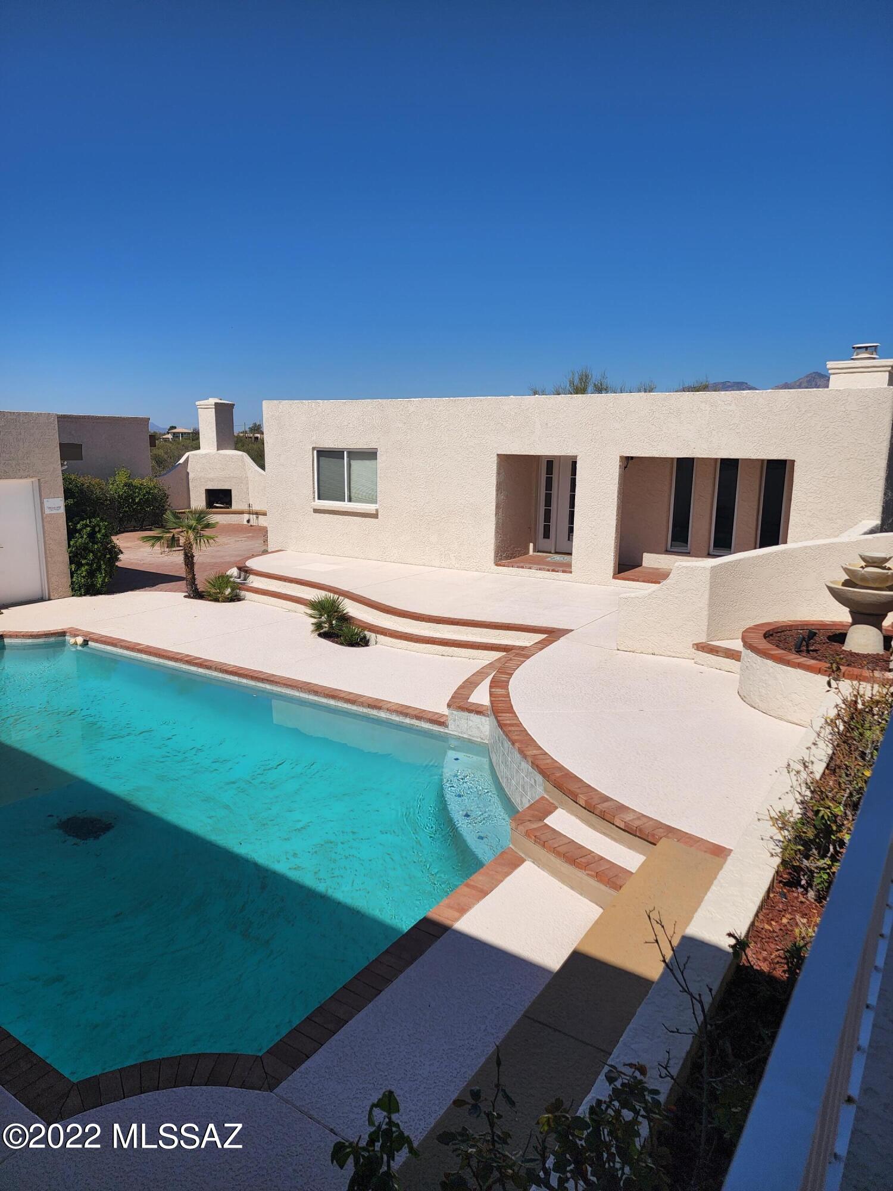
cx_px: 446
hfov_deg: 58.9
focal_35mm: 23
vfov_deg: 73.9
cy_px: 596
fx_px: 791
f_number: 1.8
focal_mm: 6.4
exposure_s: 1/2333
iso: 12
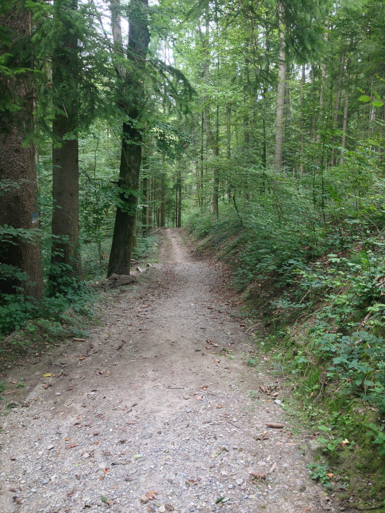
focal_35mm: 33
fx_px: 489
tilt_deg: -10.1
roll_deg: -0.1
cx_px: 192
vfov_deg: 55.4
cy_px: 256
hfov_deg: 42.9
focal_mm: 4.12
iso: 50
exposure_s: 1/60
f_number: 2.4
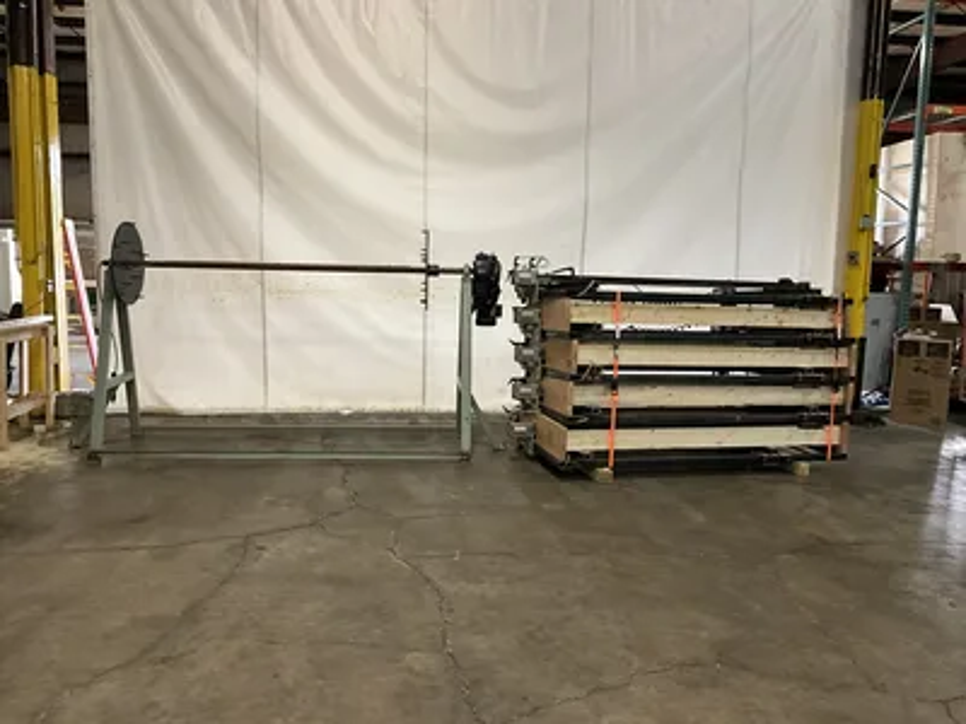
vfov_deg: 48.2
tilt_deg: -7.1
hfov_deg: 61.7
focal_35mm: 29
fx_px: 809
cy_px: 362
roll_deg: -1.4
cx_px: 483
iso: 200
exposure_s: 1/60
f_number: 1.8
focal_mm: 3
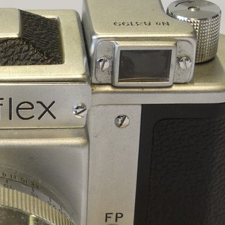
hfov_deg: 10.7
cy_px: 204
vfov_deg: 10.7
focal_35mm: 162
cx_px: -22
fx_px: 1191
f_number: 11
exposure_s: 1/15
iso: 400
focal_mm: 26
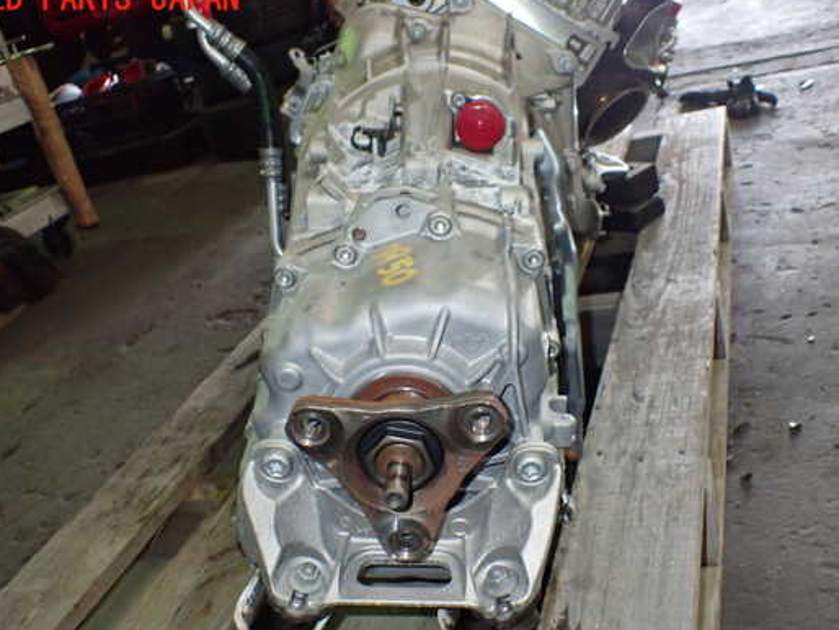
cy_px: 346
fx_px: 849
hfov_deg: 52.6
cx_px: 433
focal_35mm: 35
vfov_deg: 40.7
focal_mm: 5.4
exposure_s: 1/30
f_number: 6.3
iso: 640
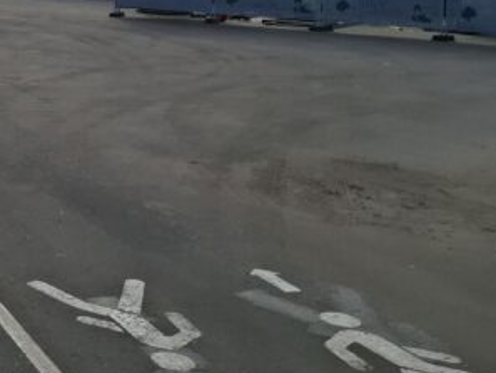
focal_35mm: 62
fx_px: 889
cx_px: -94
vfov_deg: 22.3
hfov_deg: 27.6
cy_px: -40
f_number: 1.8
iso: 50
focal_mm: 5.54
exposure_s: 1/3704
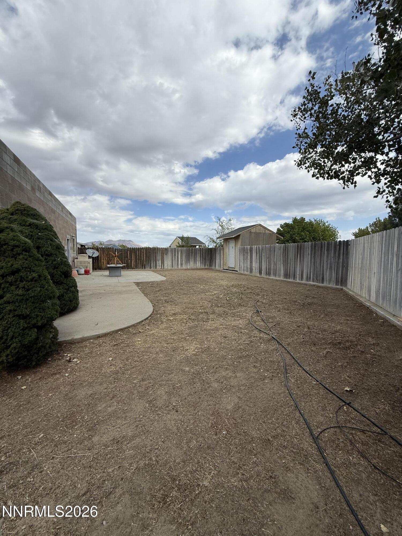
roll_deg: -0.7
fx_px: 217
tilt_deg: -3.2
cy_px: 268
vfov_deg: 102.1
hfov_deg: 85.7
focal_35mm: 14
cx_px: 201
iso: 50
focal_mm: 2.22
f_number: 2.2
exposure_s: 1/2410
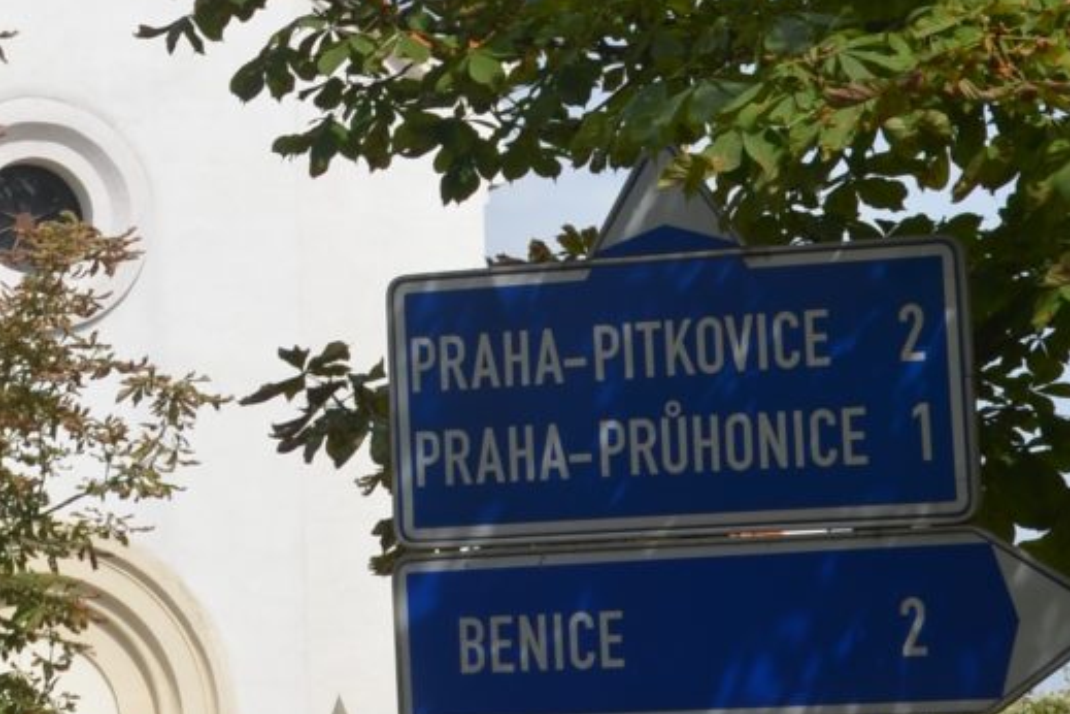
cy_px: -118
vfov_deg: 7.2
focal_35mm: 189
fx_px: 5617
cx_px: -56
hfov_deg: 10.8
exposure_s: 1/250
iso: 100
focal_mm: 32
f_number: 8
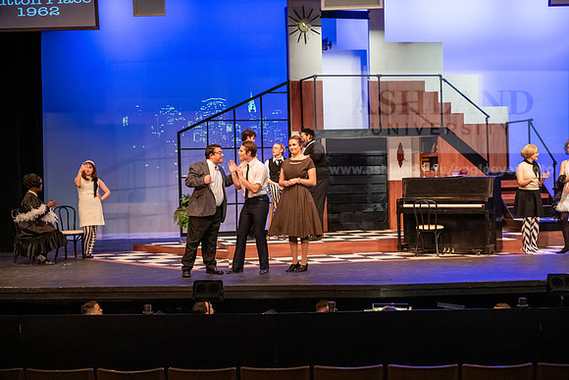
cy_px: 190
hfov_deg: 32.4
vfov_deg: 21.9
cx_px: 284
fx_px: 980
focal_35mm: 62
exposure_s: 1/200
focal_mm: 62
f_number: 3.2
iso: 4000
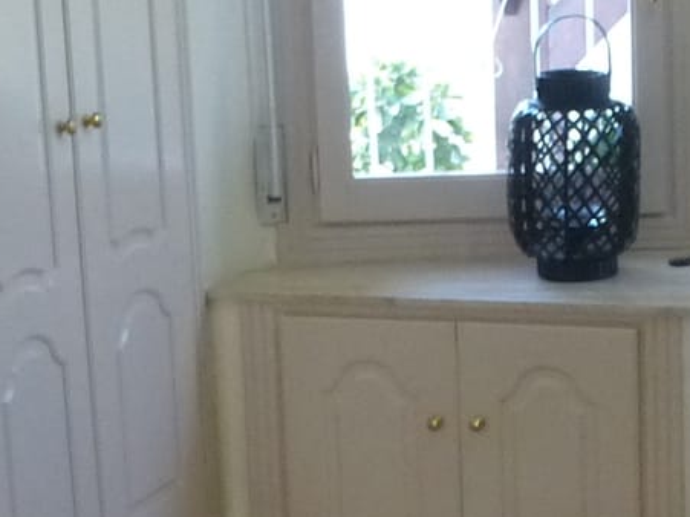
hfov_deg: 17.1
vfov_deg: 13.6
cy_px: 268
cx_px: 857
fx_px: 2172
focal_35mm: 109
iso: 400
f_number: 3.3
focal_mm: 4.3
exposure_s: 1/40
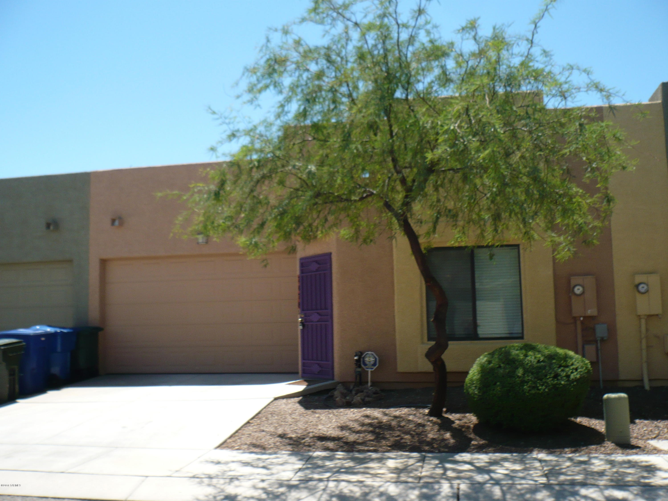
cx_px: 334
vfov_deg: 40.7
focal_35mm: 35
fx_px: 675
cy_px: 250
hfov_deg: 52.6
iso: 100
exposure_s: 1/200
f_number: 8
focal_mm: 5.8
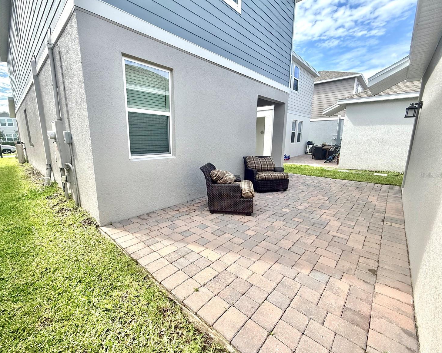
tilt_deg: -10.9
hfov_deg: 96.7
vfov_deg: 84.0
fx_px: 196
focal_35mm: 15
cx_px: 206
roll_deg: +0.2
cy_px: 175
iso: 50
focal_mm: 2.22
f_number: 2.2
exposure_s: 1/651
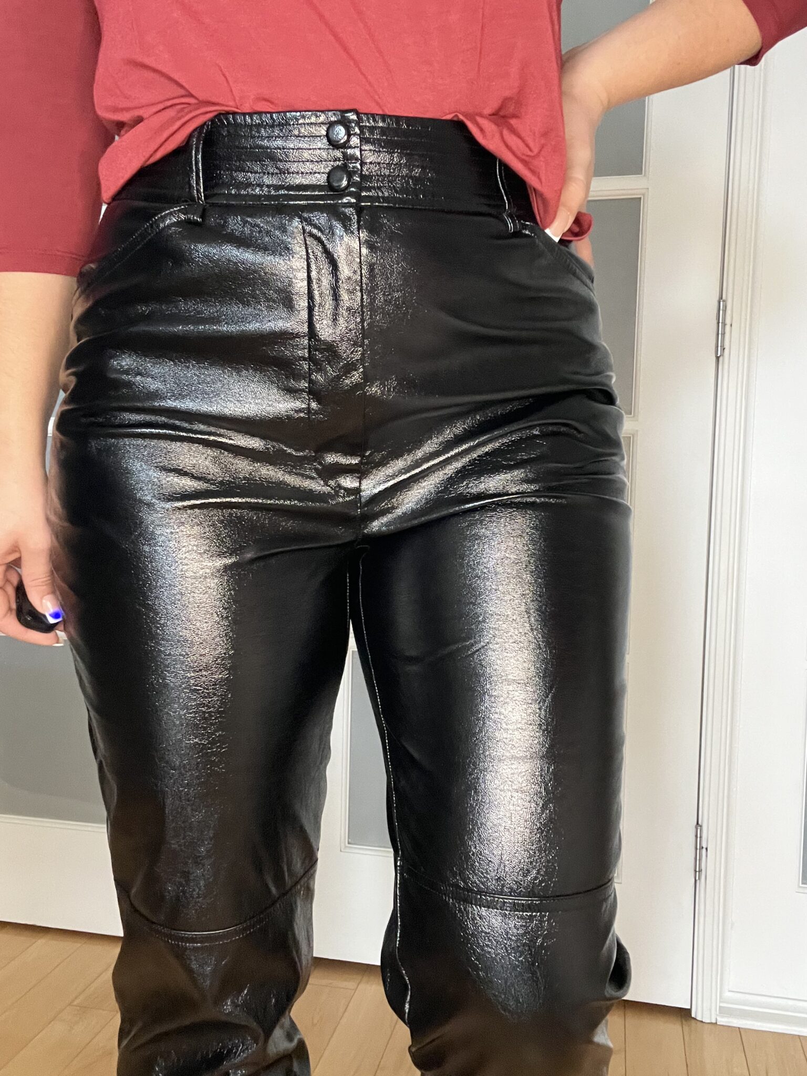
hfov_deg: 46.8
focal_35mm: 30
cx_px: 404
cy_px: 538
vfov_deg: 60.0
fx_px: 933
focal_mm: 2.71
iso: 500
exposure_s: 1/30
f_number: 2.2
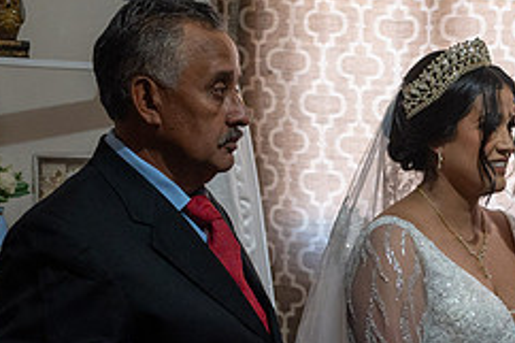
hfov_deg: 23.2
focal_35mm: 84
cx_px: 517
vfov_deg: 15.9
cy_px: 355
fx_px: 1201
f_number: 3.5
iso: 1600
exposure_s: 1/125
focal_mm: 35
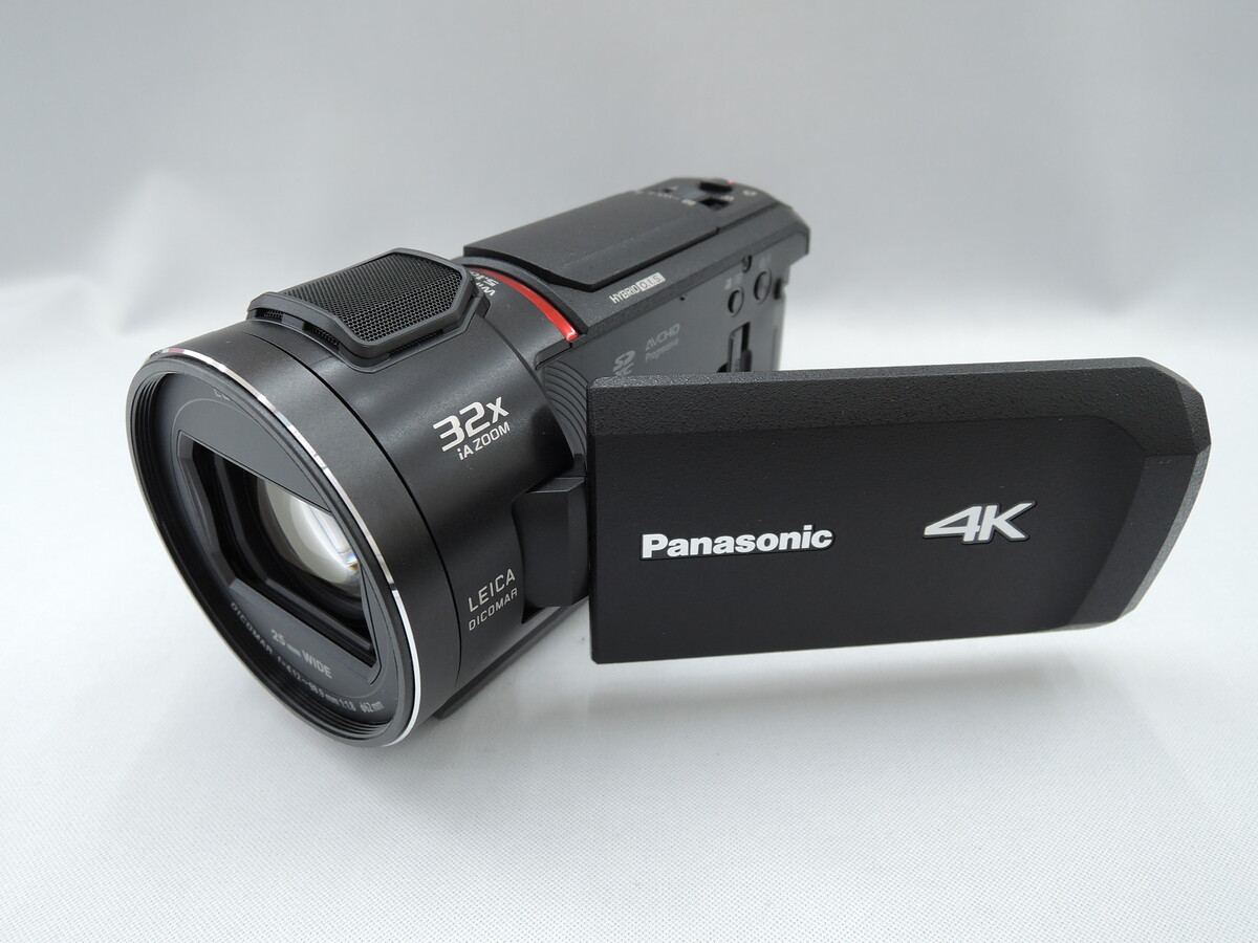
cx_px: 629
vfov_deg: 56.8
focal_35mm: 24
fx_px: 872
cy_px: 472
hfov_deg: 71.6
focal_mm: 5.1
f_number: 2.8
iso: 100
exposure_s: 1/30
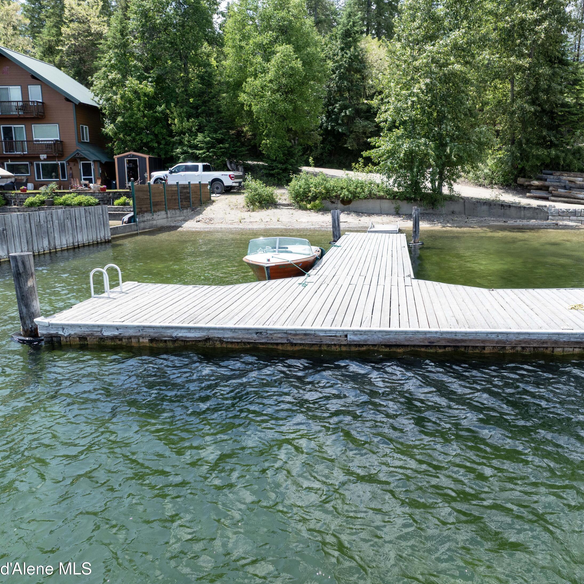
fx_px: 554
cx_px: 349
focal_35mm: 29
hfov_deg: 55.2
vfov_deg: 55.6
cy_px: 297
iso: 200
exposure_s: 1/1250
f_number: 2.8
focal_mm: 12.29
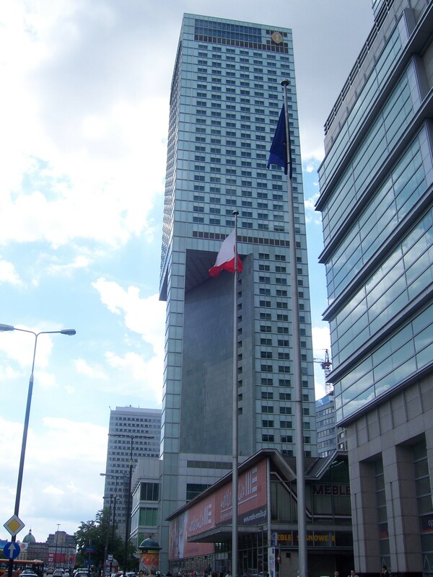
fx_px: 600
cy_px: 288
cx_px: 216
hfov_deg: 39.7
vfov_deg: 51.4
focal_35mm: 36
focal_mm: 6.2
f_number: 4.5
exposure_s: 1/500
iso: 80
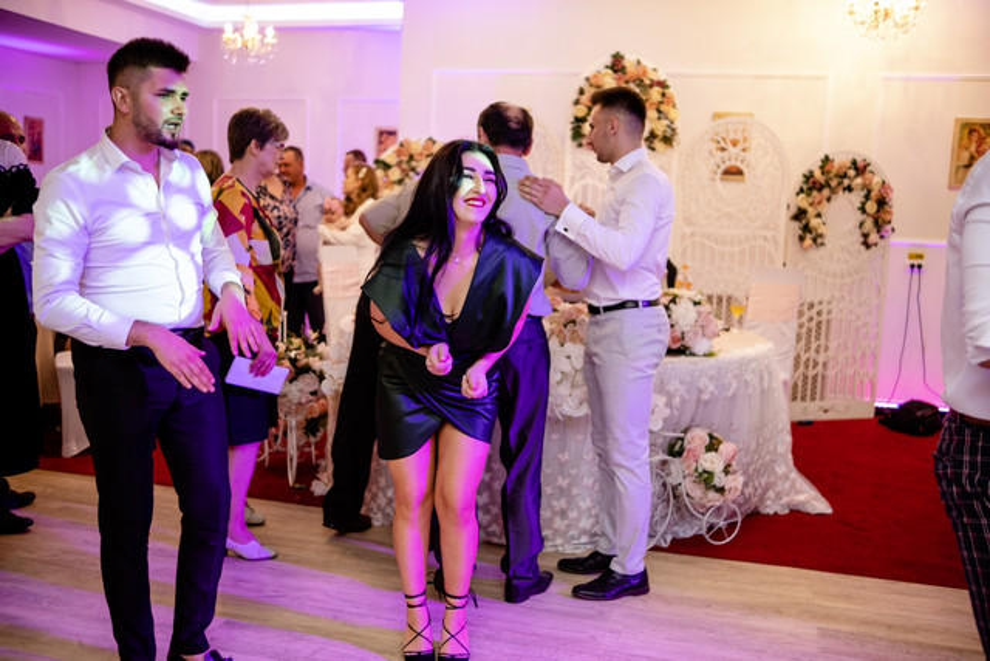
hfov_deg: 54.4
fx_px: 963
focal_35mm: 35
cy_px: 330
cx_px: 495
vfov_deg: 37.9
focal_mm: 23
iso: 800
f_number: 1.4
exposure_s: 1/200
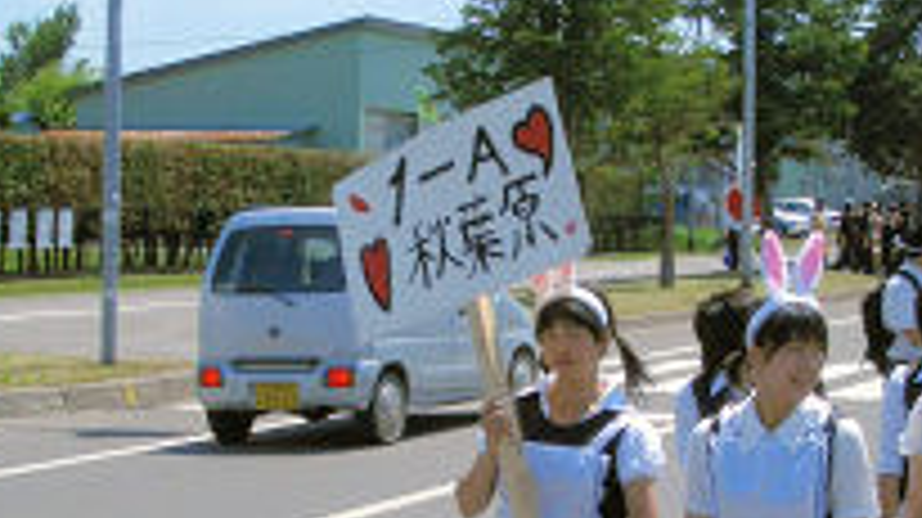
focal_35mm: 92
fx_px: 2248
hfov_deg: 23.2
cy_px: 304
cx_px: 450
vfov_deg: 13.1
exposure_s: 1/800
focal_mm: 6.8
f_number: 4.6
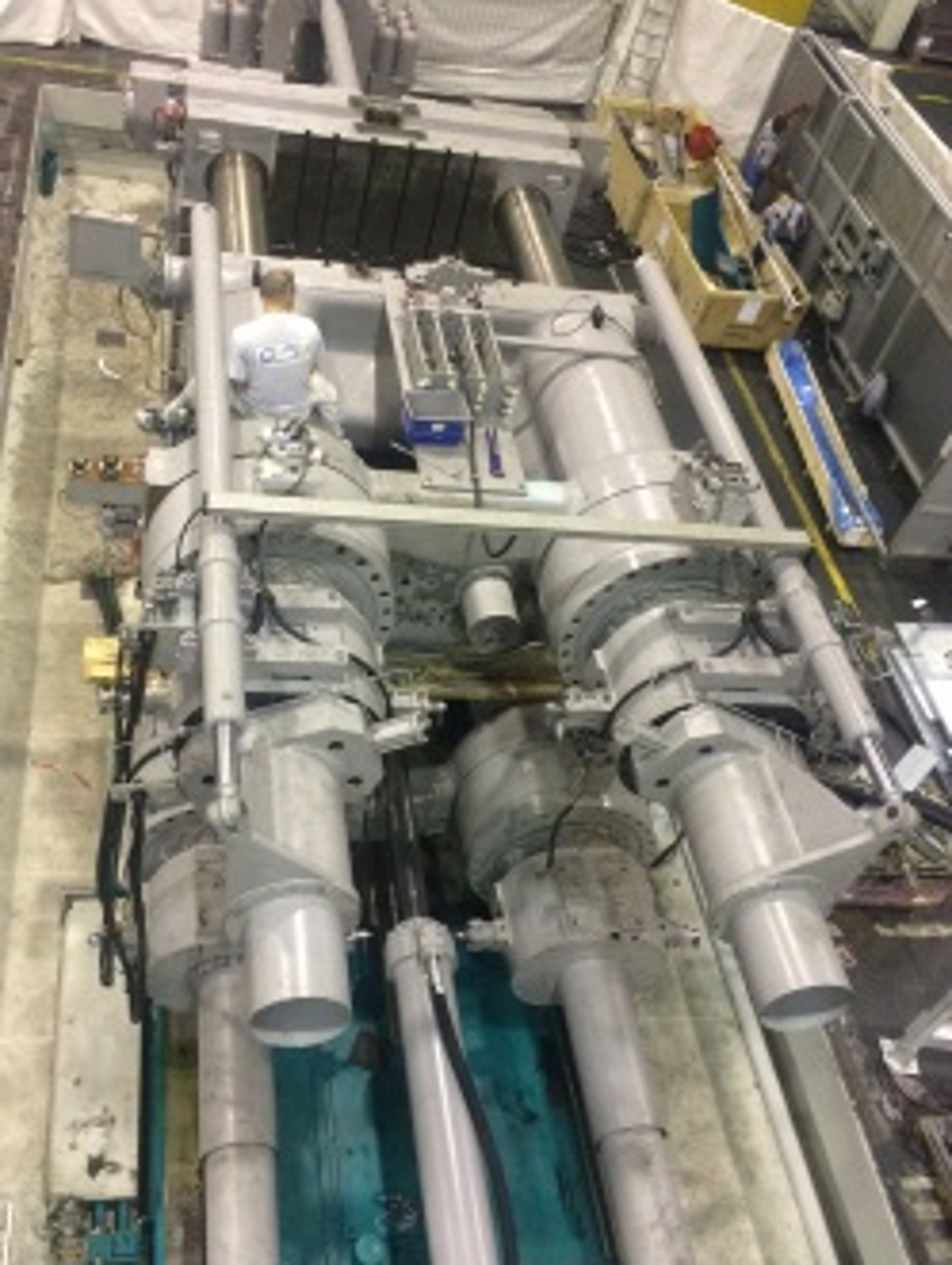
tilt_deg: -44.6
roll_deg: -14.3
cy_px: 608
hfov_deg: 40.7
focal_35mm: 35
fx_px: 1281
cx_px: 409
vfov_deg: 52.6
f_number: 2.2
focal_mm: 4.15
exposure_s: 1/33
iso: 250
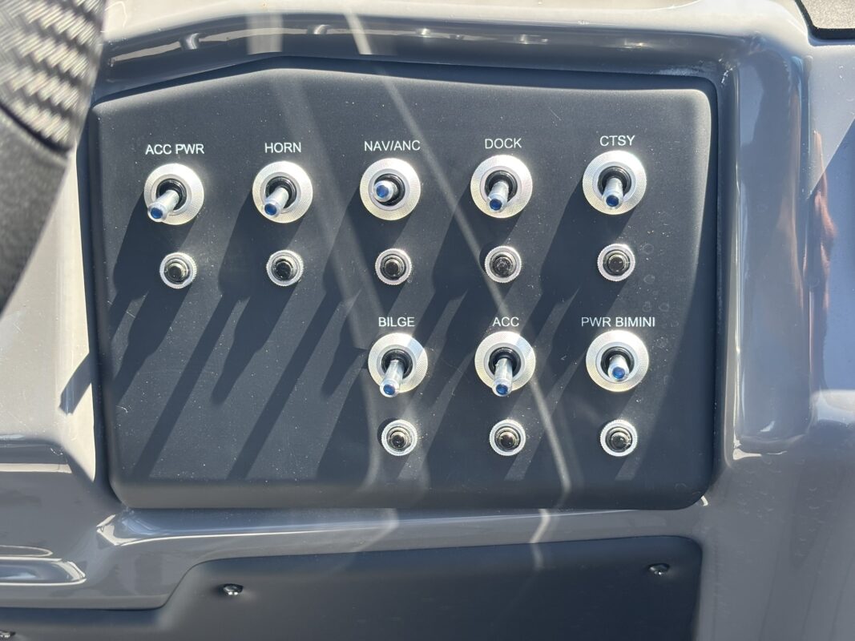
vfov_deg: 28.0
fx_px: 1284
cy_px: 320
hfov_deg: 36.8
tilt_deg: -28.2
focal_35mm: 52
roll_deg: +2.9
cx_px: 428
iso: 32
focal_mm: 5.96
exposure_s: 1/225
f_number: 1.6
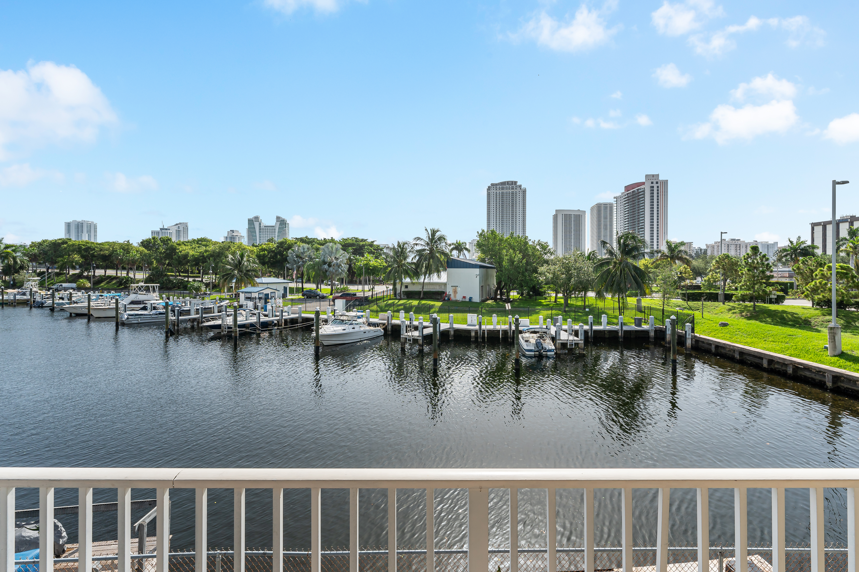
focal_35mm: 17
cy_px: 286
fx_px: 406
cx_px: 430
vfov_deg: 70.4
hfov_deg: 93.3
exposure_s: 1/500
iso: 200
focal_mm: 17
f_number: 9
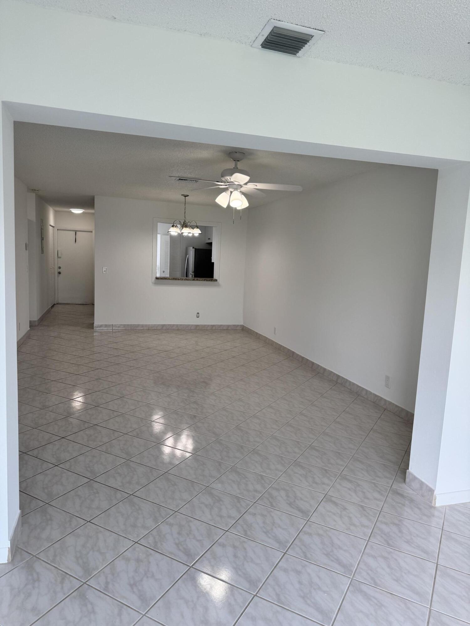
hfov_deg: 56.8
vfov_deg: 71.6
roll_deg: -2.1
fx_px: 434
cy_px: 313
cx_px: 235
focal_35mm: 24
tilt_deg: -8.8
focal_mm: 6.76
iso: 80
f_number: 1.78
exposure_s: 1/193
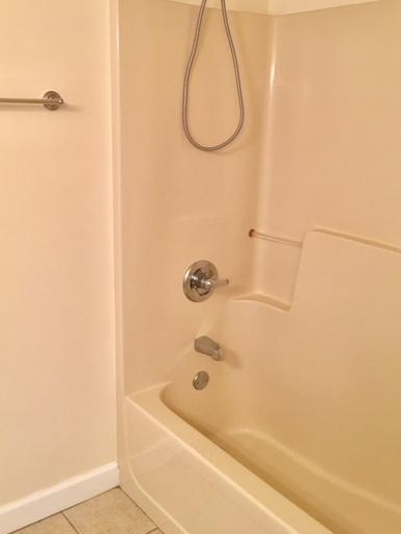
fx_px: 556
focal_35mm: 36
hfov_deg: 39.7
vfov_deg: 51.2
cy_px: 233
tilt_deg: -11.7
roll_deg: -1.2
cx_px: 200
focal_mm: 4.15
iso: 40
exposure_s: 1/15
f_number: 2.2
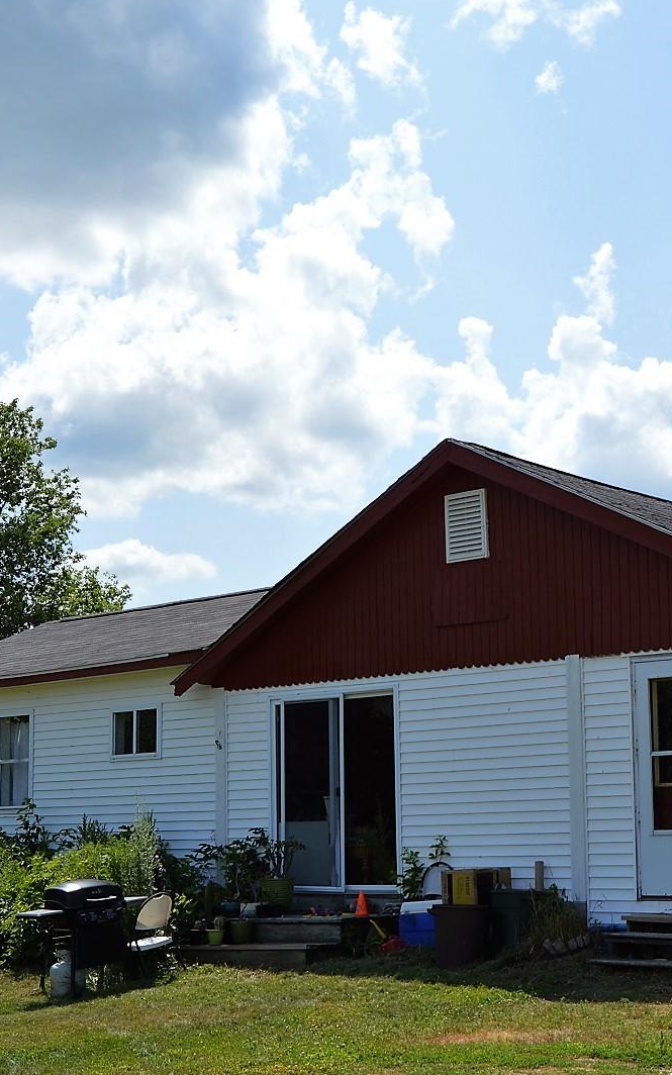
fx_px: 1582
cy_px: 573
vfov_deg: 37.5
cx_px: 550
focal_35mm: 54
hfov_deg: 23.6
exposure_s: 1/320
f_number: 9
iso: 100
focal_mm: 20
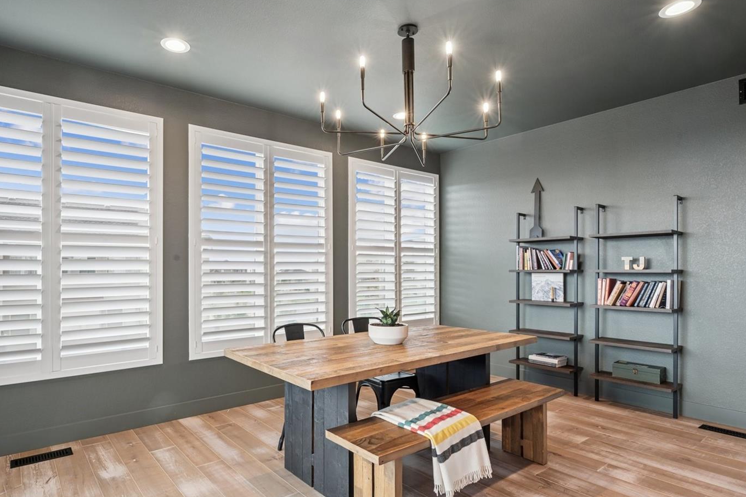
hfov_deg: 81.7
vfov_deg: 60.4
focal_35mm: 21
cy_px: 267
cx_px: 314
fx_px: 427
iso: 100
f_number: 11
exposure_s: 1/4
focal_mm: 17.5
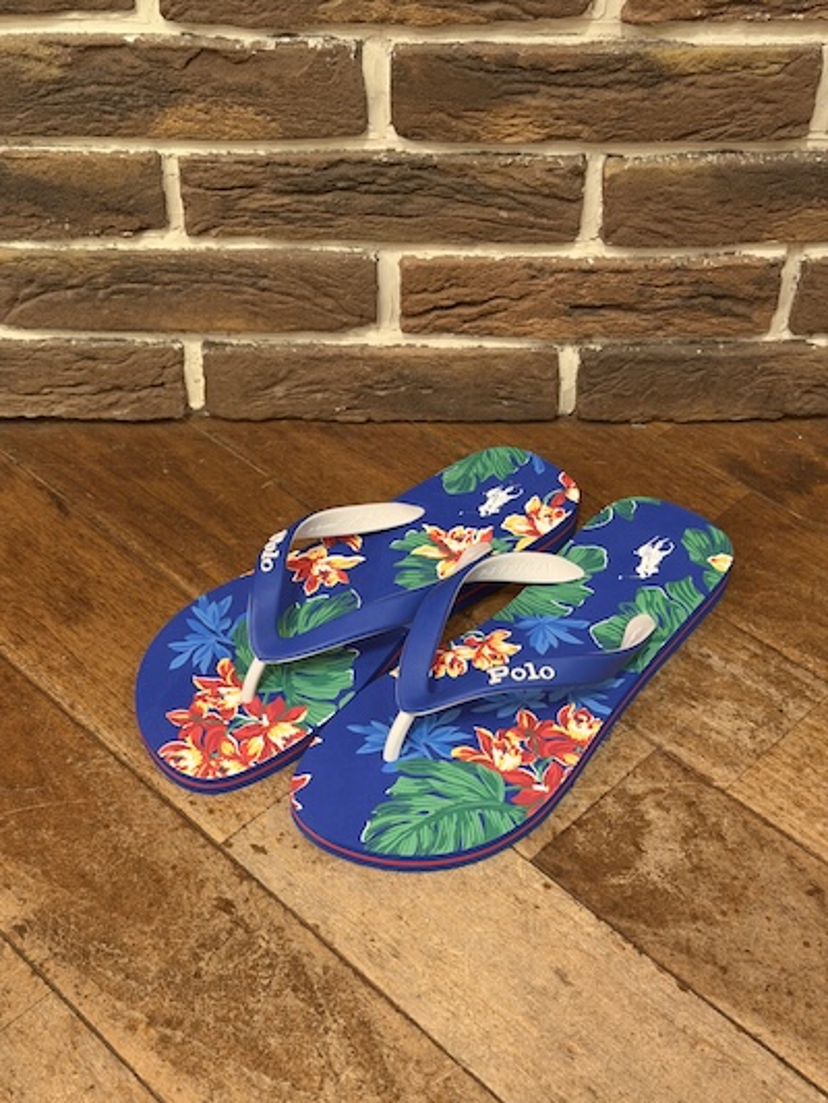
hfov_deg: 30.3
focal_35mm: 48
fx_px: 1530
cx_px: 414
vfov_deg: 39.6
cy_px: 552
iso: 500
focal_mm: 6.76
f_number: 1.78
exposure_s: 1/30
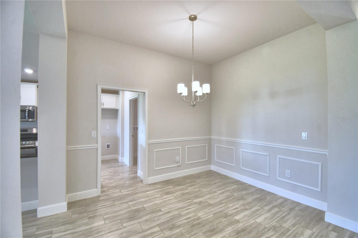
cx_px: 179
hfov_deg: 100.4
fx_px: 149
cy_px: 119
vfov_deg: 77.3
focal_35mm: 15
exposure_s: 1/80
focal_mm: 10
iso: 400
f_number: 4.5
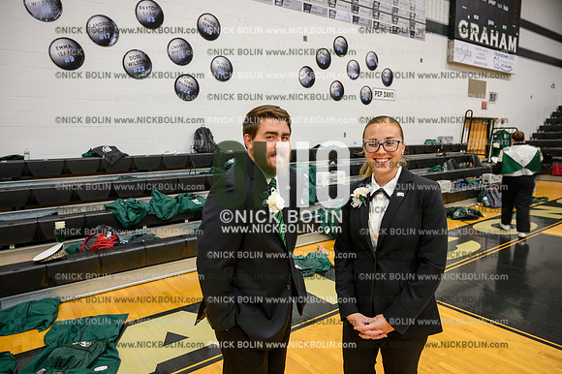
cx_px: 281
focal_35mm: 24
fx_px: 374
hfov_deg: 73.8
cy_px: 187
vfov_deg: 53.1
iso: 200
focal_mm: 24
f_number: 4.5
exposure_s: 1/15
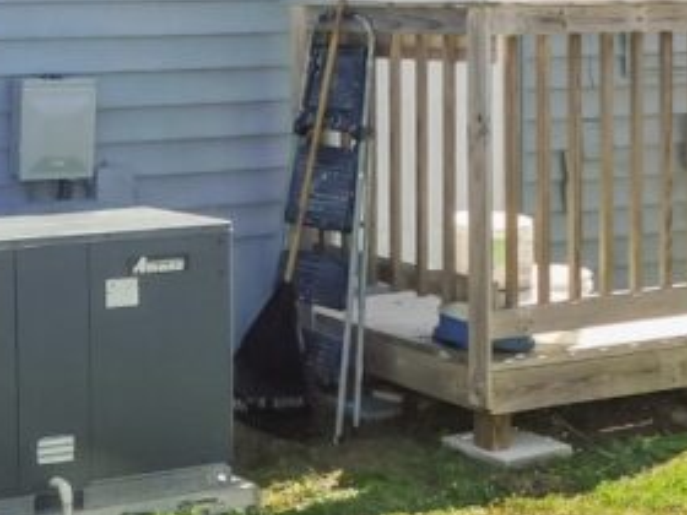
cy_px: -44
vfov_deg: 17.0
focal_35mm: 84
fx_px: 1667
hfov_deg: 22.0
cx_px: -74
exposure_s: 1/800
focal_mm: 4
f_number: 3
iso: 125
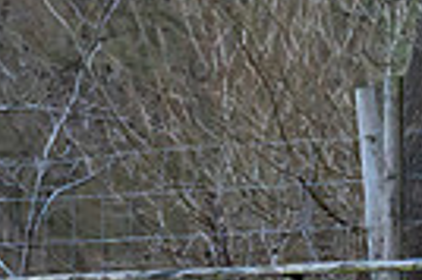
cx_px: 518
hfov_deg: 1.6
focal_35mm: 1281
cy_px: 381
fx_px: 14998
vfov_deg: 1.1
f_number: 4
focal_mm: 200
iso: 4000
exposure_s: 1/500
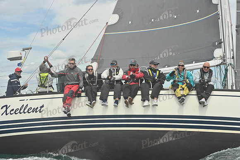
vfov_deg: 19.5
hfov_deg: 28.8
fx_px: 467
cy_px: 80
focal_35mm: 70
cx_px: 120
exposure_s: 1/1250
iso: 320
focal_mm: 70
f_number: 8
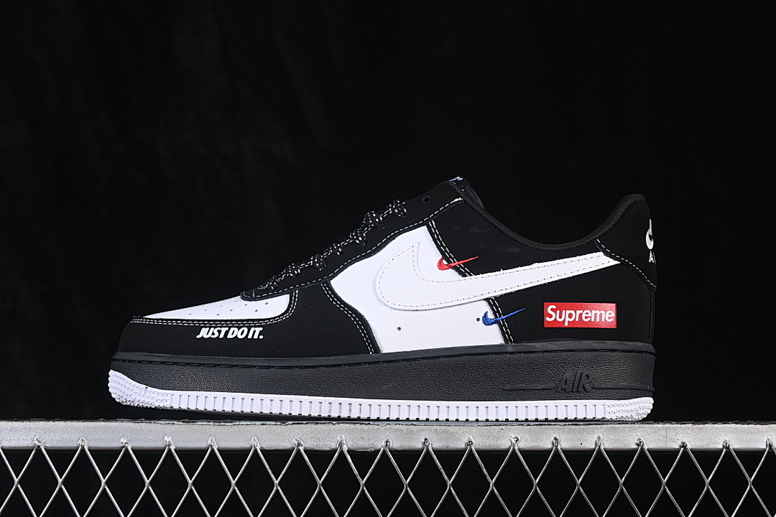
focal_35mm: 75
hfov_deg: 27.0
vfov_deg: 18.2
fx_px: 1617
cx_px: 388
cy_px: 258
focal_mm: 50
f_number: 6.3
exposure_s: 1/60
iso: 160
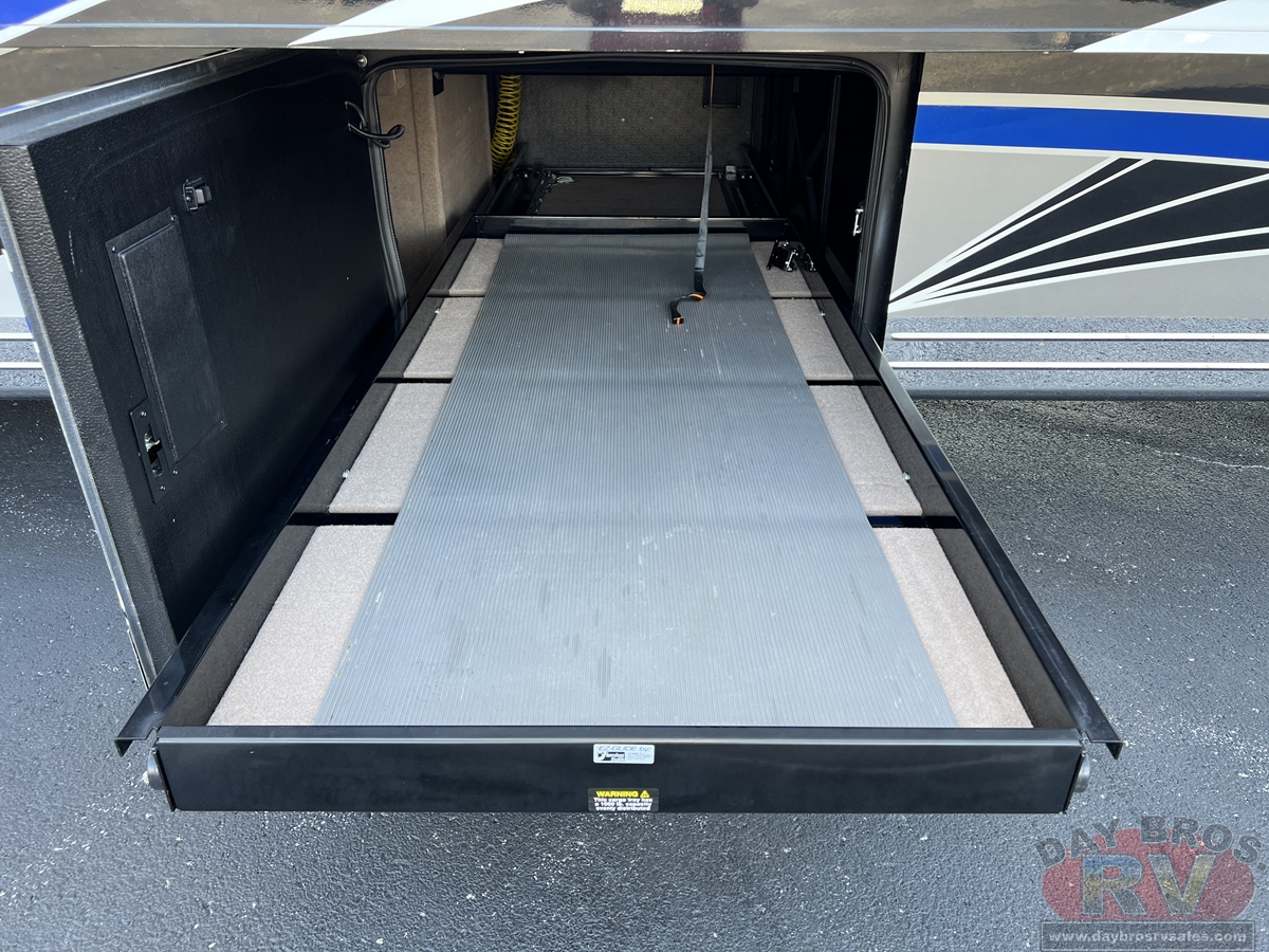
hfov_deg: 67.3
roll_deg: -1.0
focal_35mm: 26
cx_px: 634
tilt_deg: -28.1
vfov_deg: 53.1
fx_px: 953
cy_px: 476
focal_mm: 5.7
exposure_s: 1/121
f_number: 1.5
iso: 40
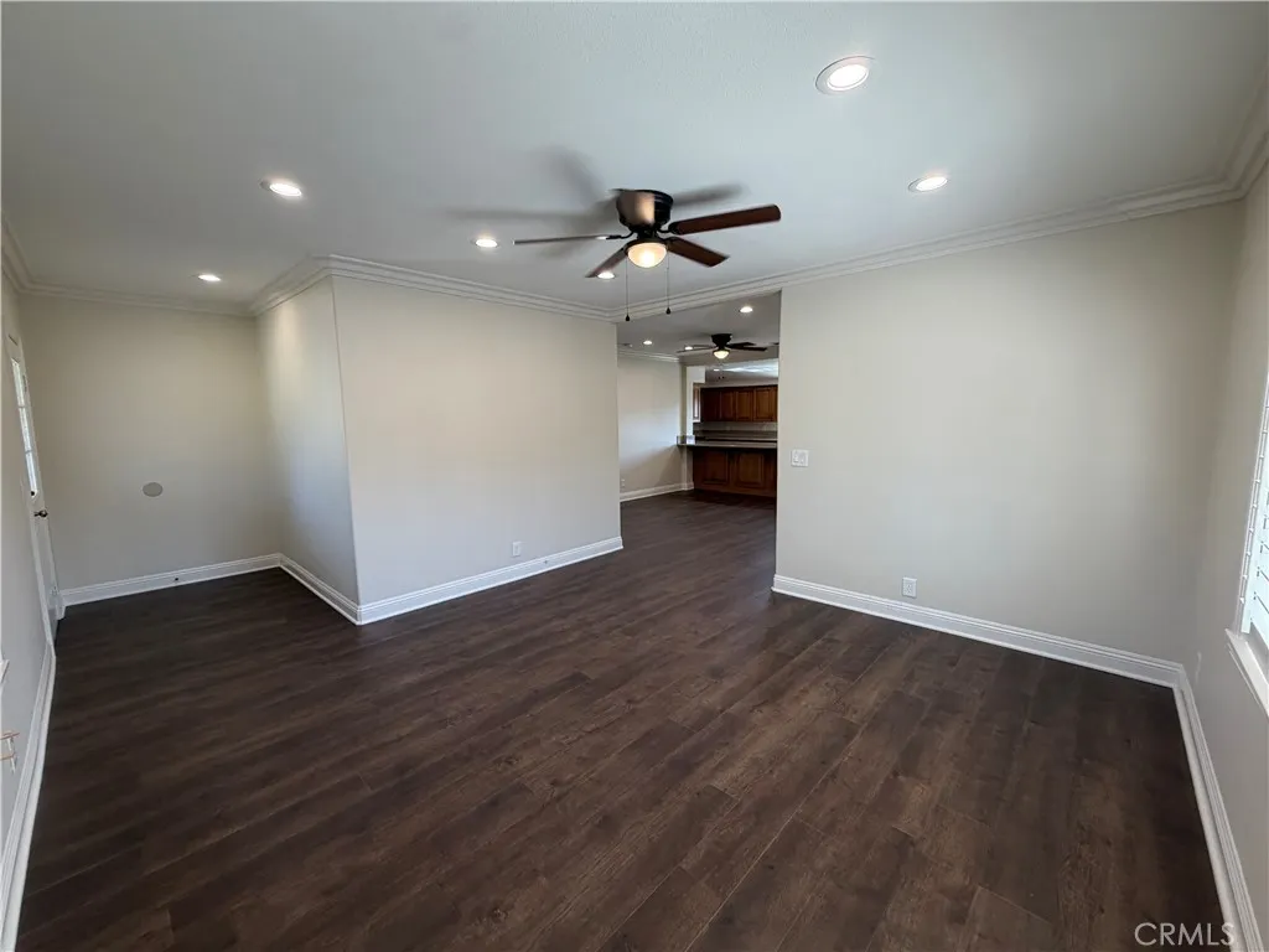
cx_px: 634
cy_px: 476
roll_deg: +2.4
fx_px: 513
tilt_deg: -7.9
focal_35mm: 14
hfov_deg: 102.1
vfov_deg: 85.7
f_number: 2.2
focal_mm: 2.22
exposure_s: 1/120
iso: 125
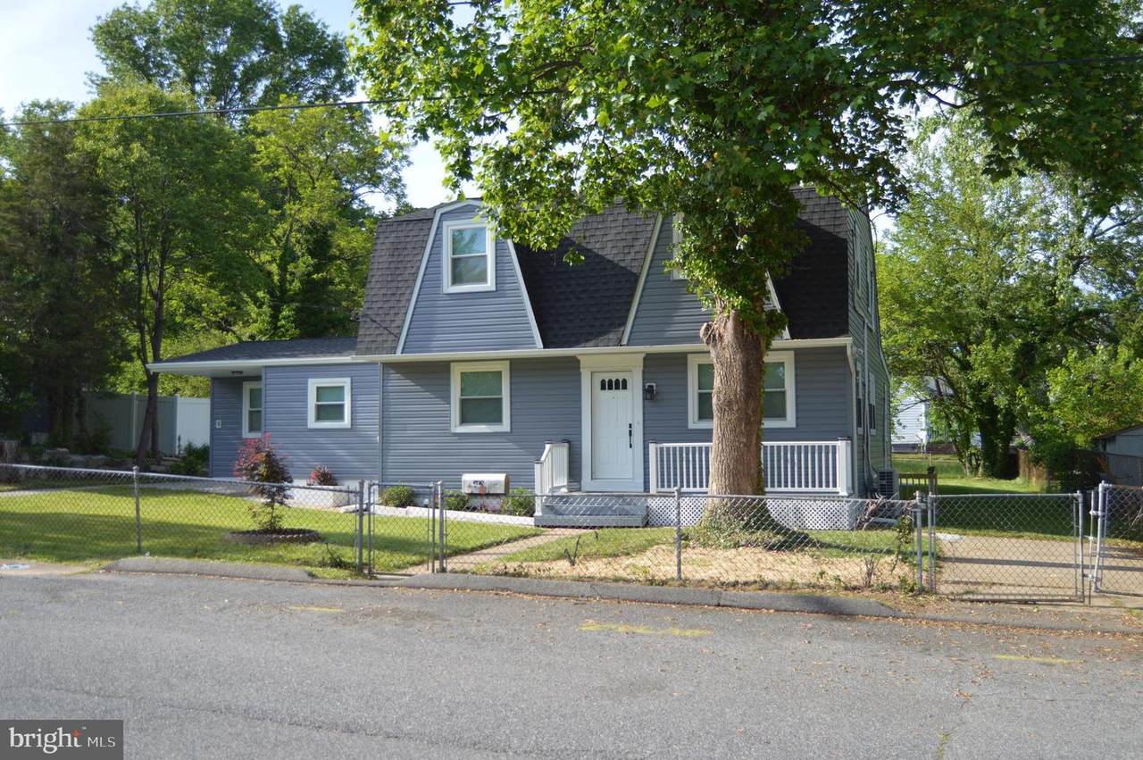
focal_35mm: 33
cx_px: 572
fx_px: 1047
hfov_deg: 57.3
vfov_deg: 39.9
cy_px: 380
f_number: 3.5
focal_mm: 22
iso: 100
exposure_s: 1/500
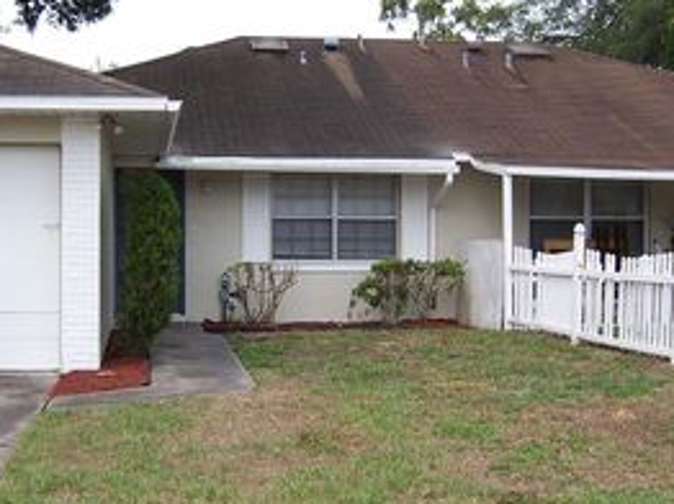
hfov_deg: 30.5
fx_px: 1226
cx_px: 226
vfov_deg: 23.2
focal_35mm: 63
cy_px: 258
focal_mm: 5.5
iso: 80
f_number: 3.4
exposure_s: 1/500
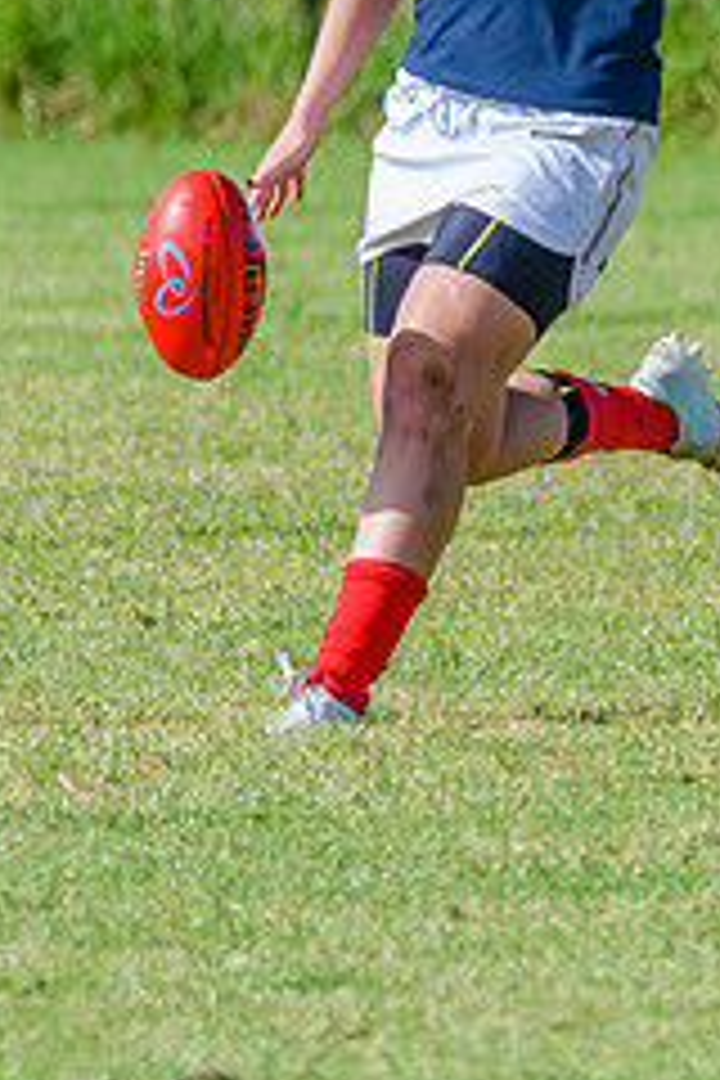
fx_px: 45176
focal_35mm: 1506
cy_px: -28
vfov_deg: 1.4
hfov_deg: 0.9
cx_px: 407
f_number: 6.3
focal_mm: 360
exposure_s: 1/2500
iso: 800
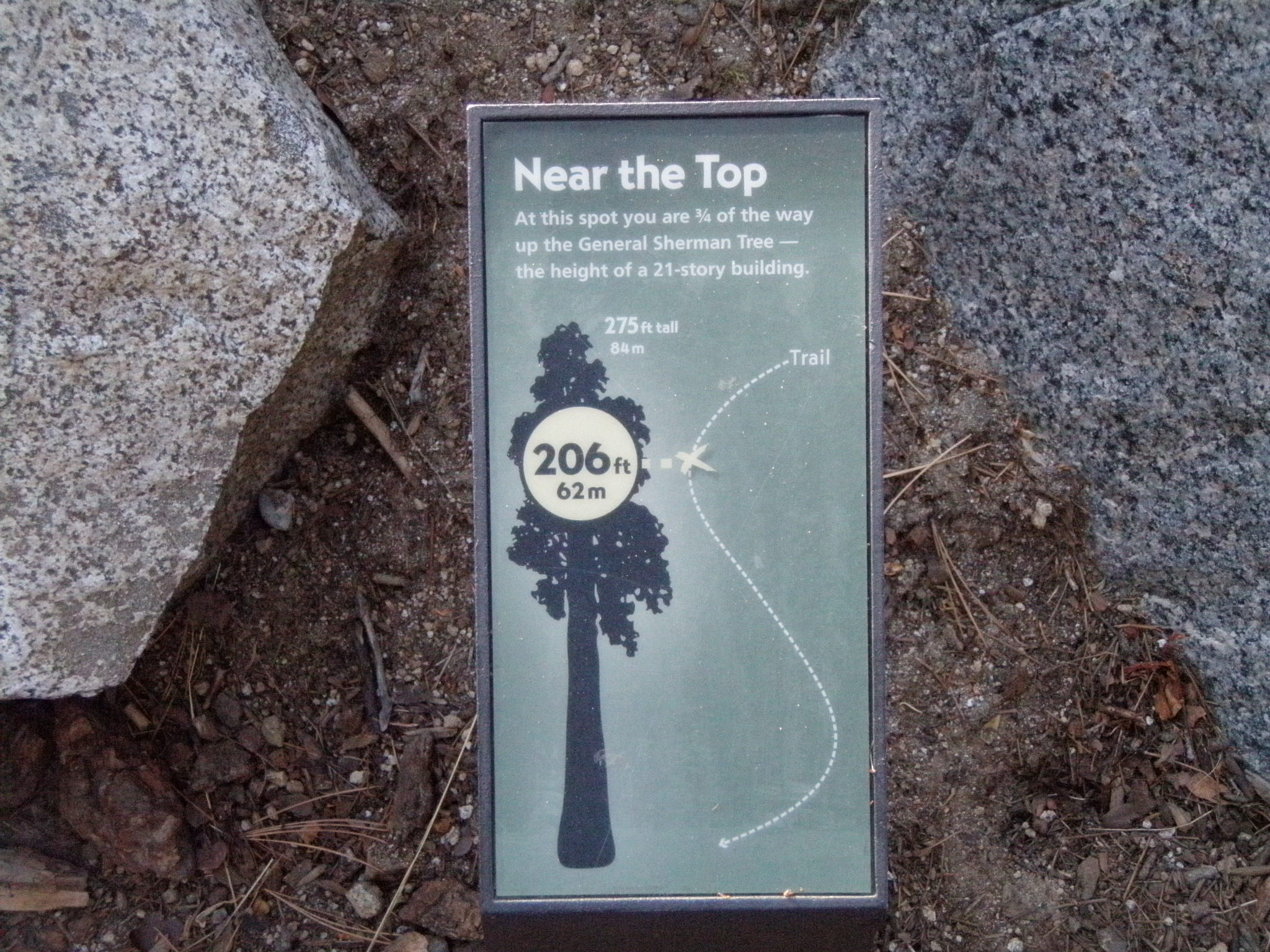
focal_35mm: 72
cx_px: 635
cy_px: 476
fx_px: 2642
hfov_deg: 27.0
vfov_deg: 20.4
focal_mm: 12.73
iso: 800
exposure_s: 1/200
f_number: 4.8
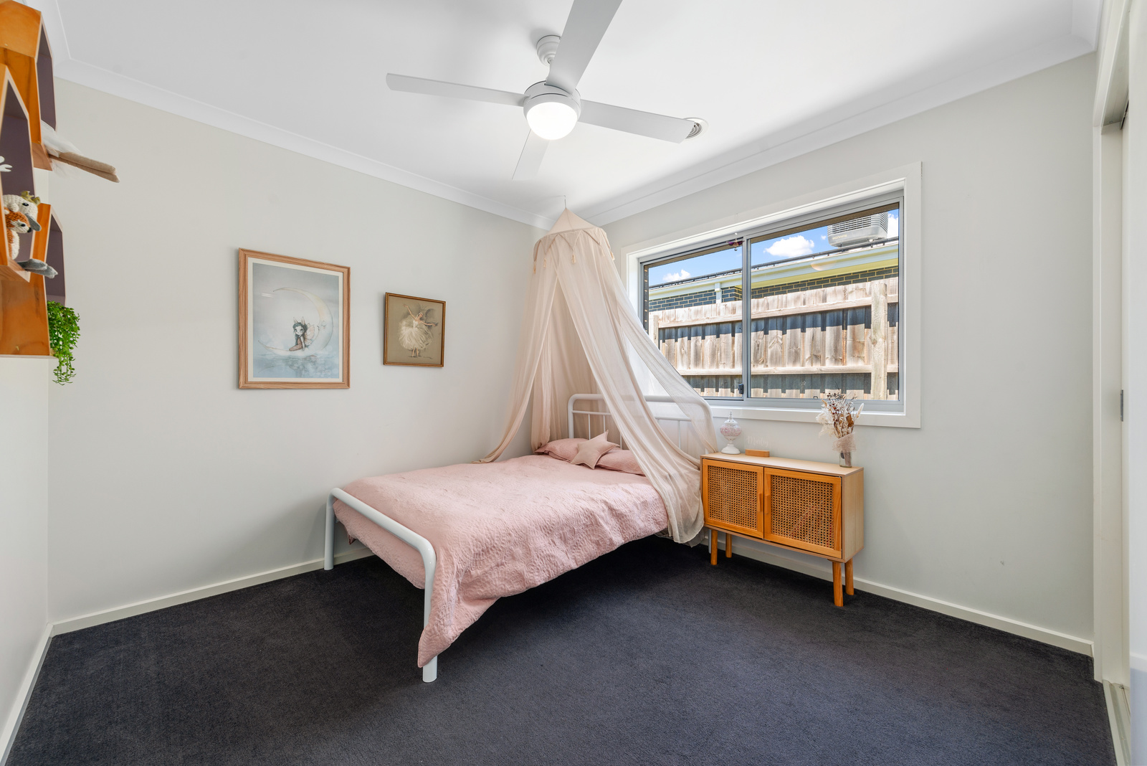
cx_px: 574
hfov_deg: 104.2
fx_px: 446
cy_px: 383
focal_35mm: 14
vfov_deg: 81.3
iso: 125
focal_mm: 14
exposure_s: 1/2
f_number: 8
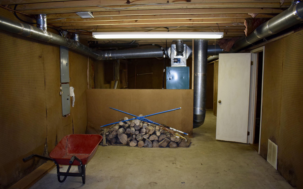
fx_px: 231
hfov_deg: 66.5
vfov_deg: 44.5
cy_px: 99
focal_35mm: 28
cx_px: 153
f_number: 3.5
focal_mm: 18
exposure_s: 1/60
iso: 1250
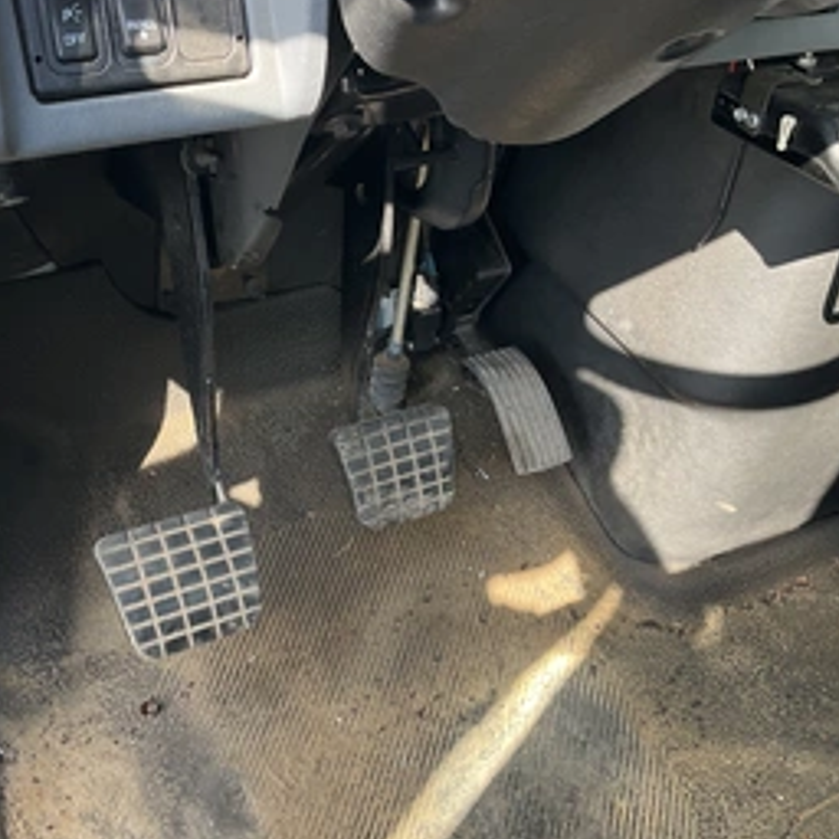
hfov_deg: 41.3
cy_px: 413
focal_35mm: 40
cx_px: 272
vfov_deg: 41.9
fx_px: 1097
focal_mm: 3
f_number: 1.8
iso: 32
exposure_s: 1/122
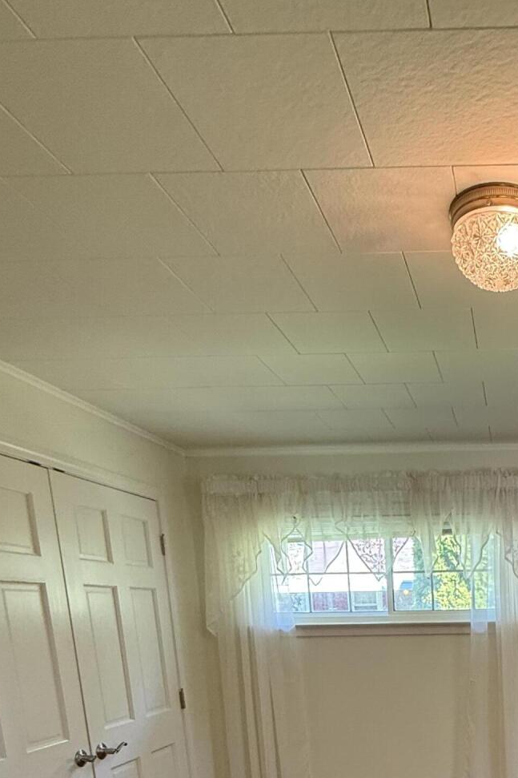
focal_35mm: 30
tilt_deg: -10.7
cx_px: 512
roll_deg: +0.4
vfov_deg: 51.8
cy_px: 746
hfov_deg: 38.8
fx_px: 648
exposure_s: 1/60
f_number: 2.2
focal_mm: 2.22
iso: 320
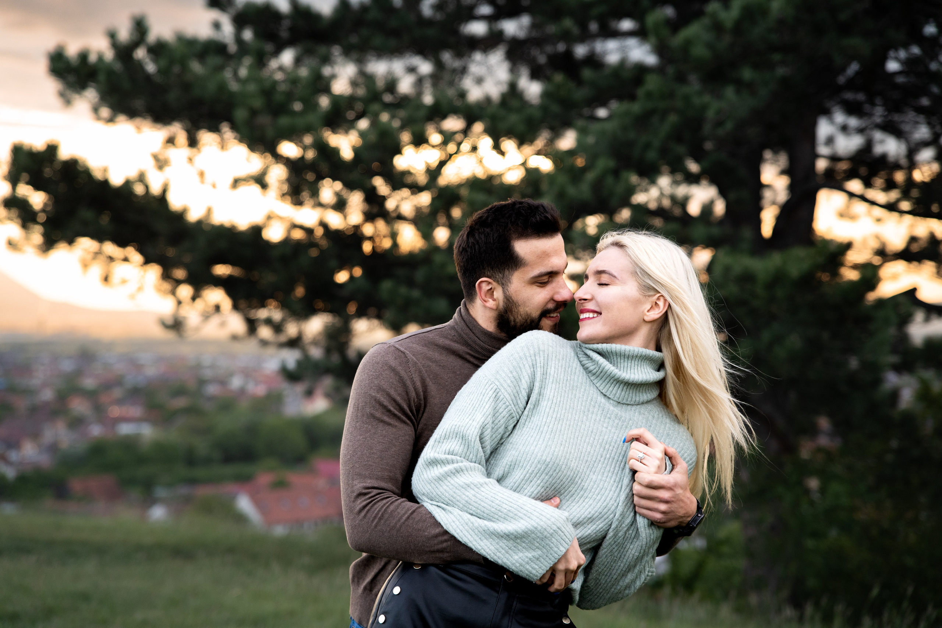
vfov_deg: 19.5
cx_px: 471
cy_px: 314
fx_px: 1832
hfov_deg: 28.8
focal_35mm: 70
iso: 1000
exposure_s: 1/800
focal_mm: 70
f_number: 3.2
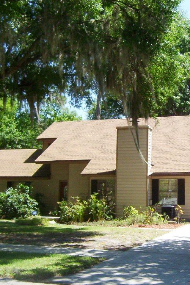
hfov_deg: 26.0
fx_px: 404
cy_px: 143
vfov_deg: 38.9
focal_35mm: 51
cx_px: 152
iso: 100
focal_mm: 5.54
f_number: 5.24
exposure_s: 1/335
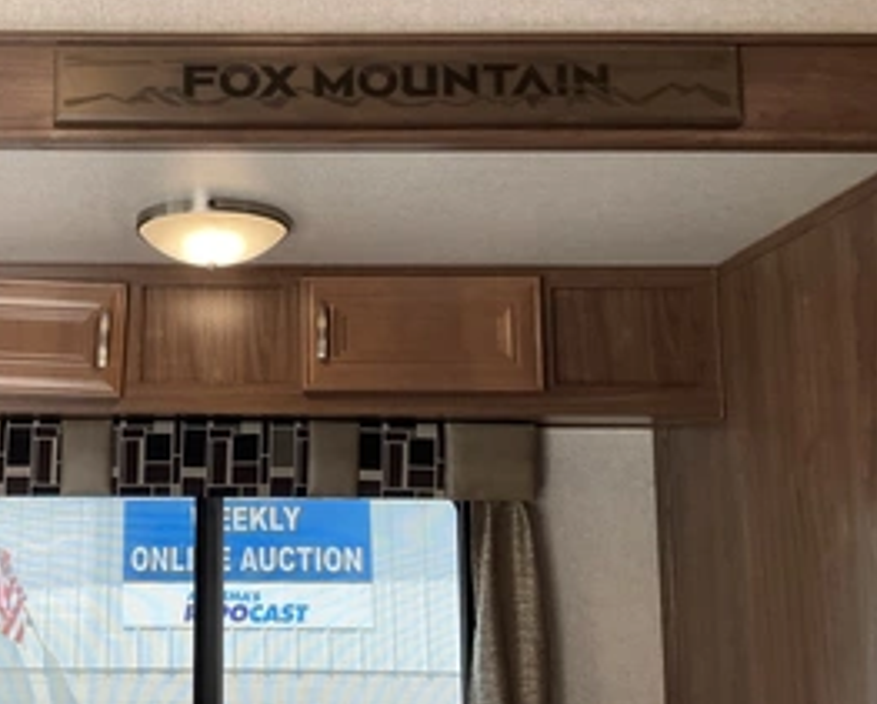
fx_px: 1117
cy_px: 347
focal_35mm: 43
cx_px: 217
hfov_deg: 41.6
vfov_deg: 35.0
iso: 40
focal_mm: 3
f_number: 1.8
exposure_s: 1/122
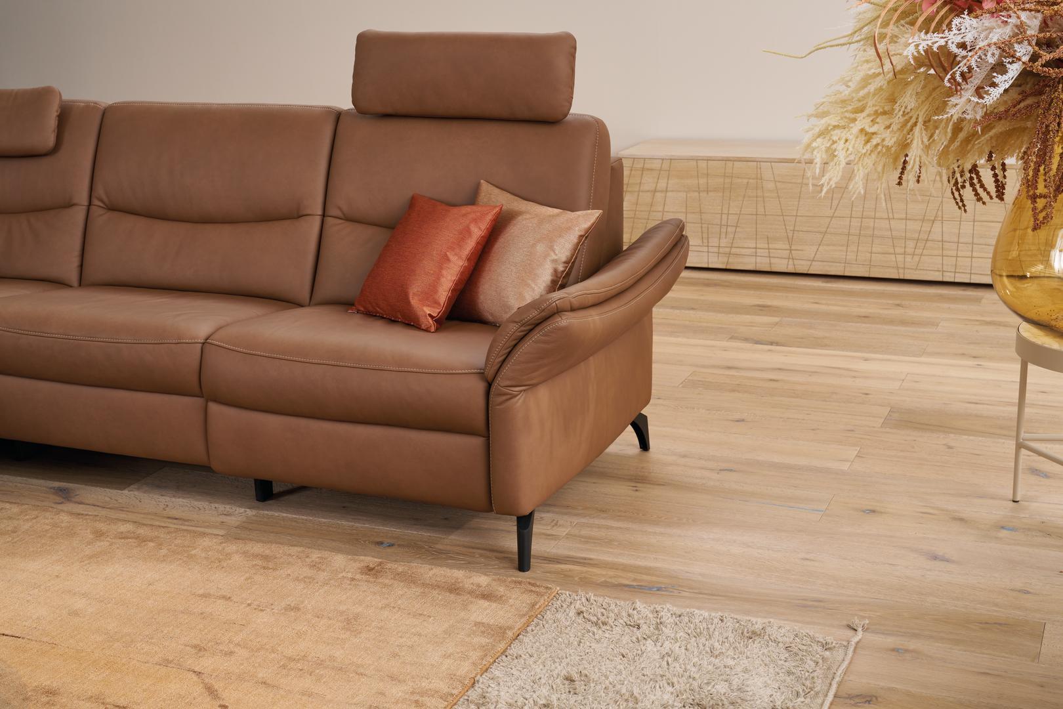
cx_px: 532
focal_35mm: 50
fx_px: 1476
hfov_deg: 39.6
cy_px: 354
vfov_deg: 27.0
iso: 160
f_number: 8
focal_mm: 50
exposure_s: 1/80
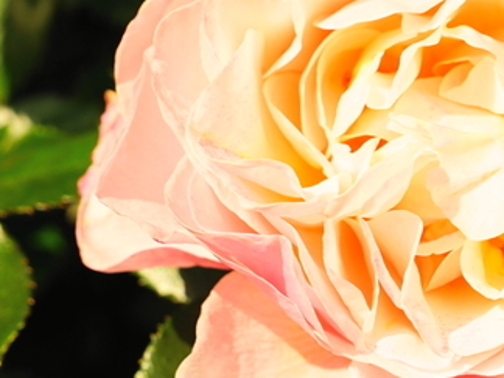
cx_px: 221
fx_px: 15535
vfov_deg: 1.4
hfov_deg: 1.9
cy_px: 166
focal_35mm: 1067
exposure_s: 1/400
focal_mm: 300
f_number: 7.1
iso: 100
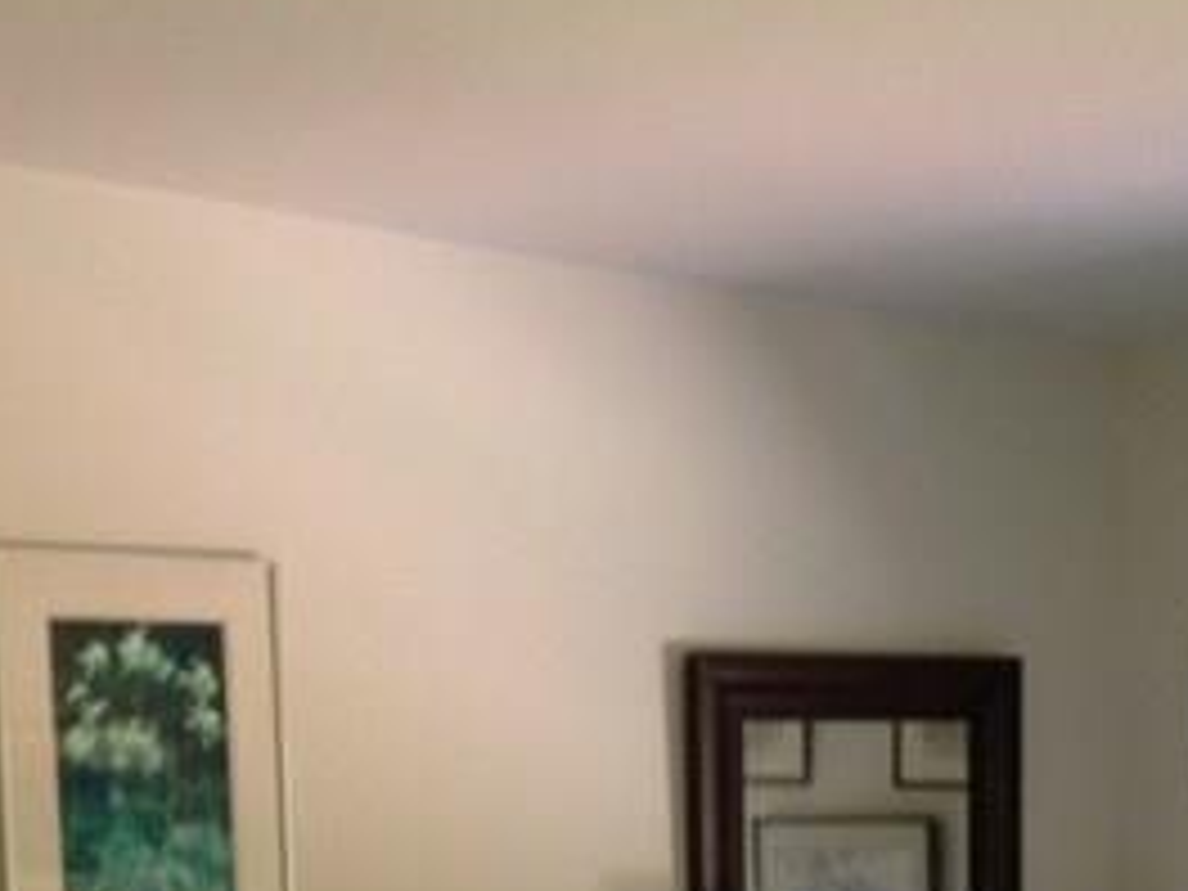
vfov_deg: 16.7
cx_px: 598
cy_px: 1030
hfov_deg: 23.0
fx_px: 2917
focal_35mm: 85
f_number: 2.4
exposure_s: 1/20
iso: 200
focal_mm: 4.28
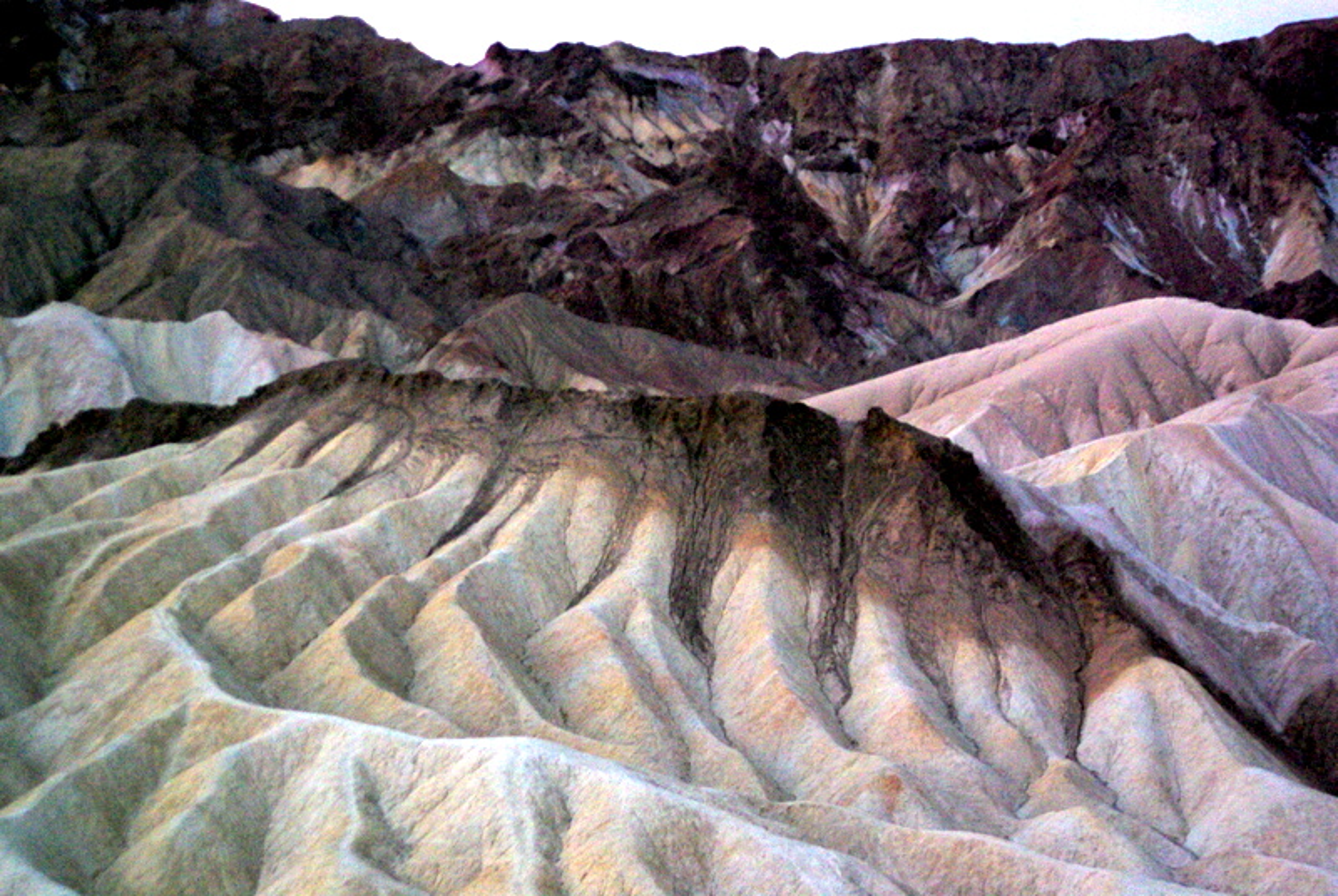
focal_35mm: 75
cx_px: 669
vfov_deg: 18.2
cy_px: 448
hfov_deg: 27.0
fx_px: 2792
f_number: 2.8
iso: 1600
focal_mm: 50
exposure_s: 1/6
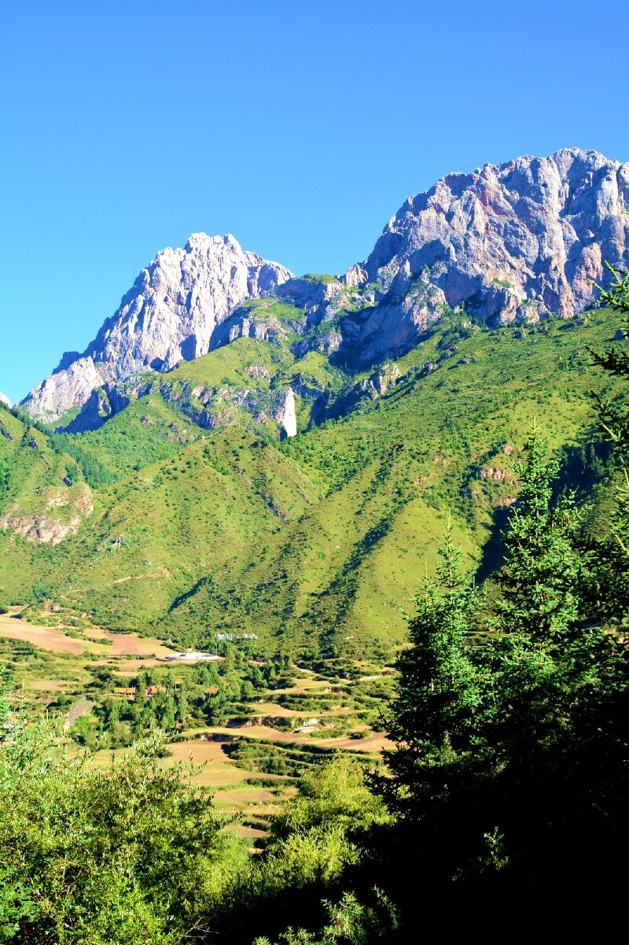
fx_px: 1101
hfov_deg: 31.9
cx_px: 314
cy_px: 472
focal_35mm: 42
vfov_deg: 46.4
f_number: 10
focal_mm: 28
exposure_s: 1/250
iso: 360
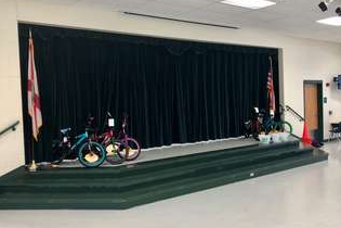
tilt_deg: -1.7
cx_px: 163
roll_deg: +4.5
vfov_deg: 35.9
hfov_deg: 51.9
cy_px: 123
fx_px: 350
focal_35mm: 37
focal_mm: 4
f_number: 1.8
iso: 40
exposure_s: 1/24
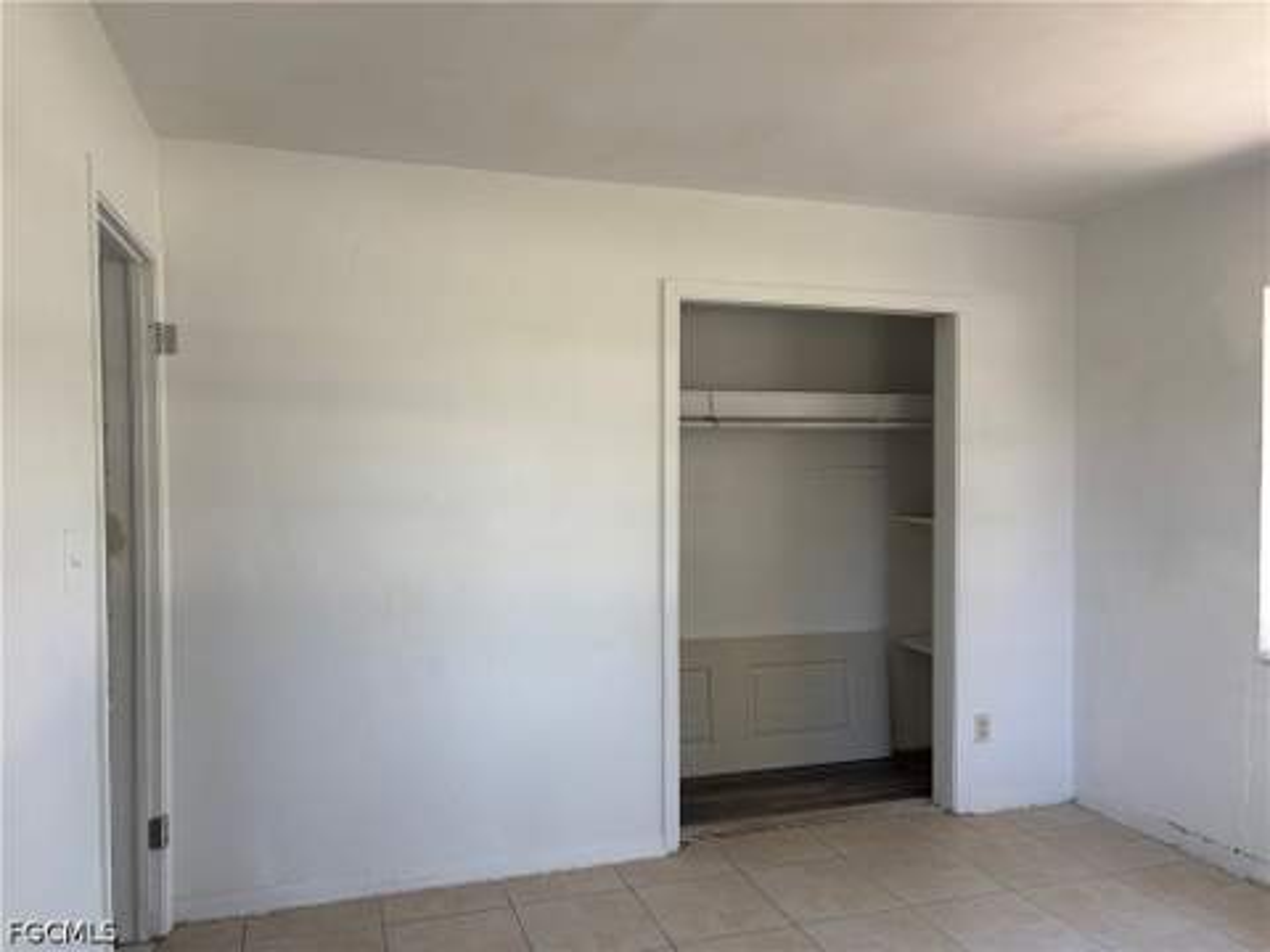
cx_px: 635
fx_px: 954
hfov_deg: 67.3
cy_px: 476
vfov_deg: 53.1
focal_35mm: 26
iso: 64
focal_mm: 5.96
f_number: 1.6
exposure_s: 1/121
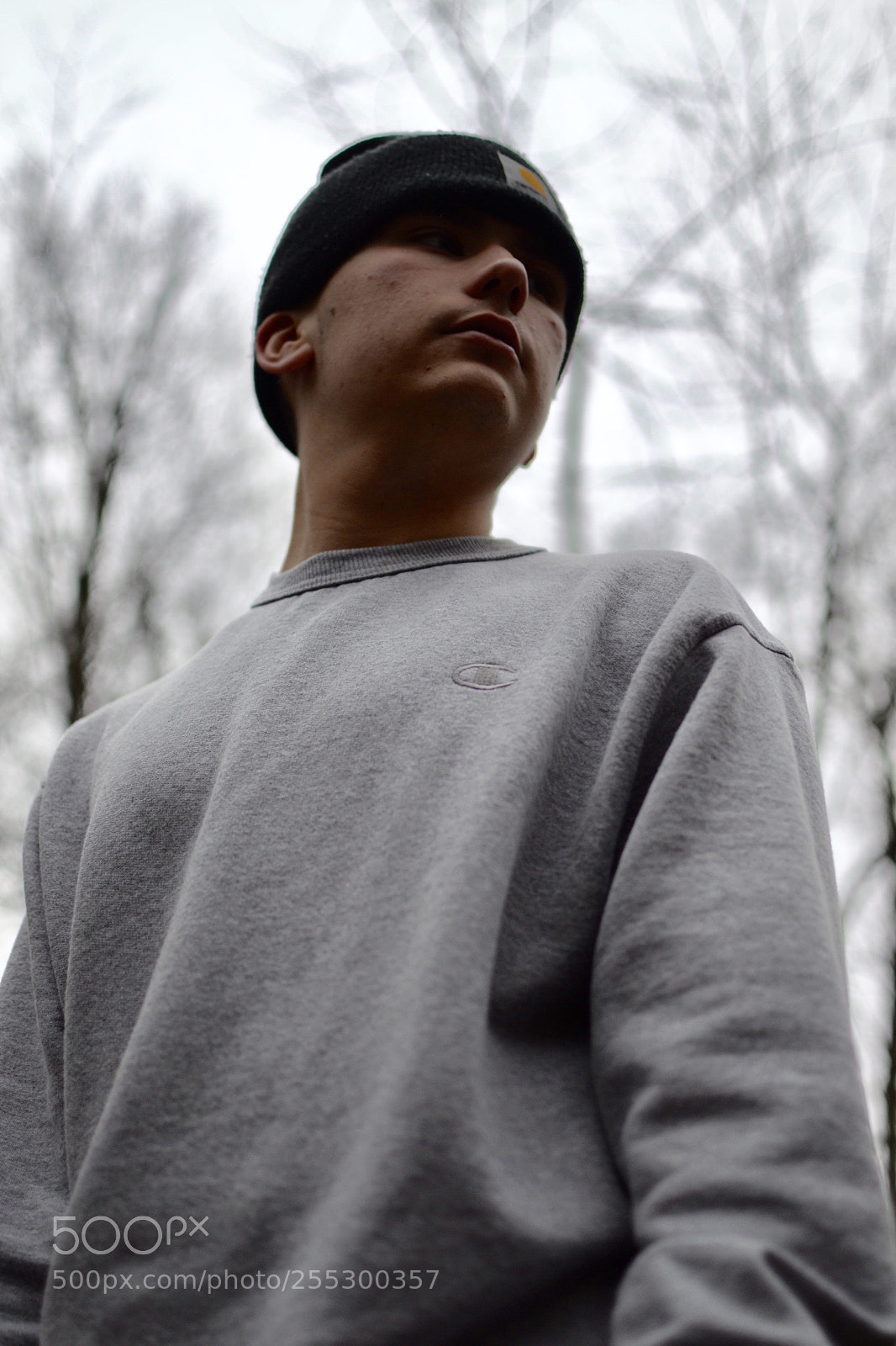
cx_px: 448
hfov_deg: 25.7
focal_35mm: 52
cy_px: 673
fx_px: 1961
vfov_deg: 37.9
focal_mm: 35
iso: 100
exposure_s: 1/320
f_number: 1.8
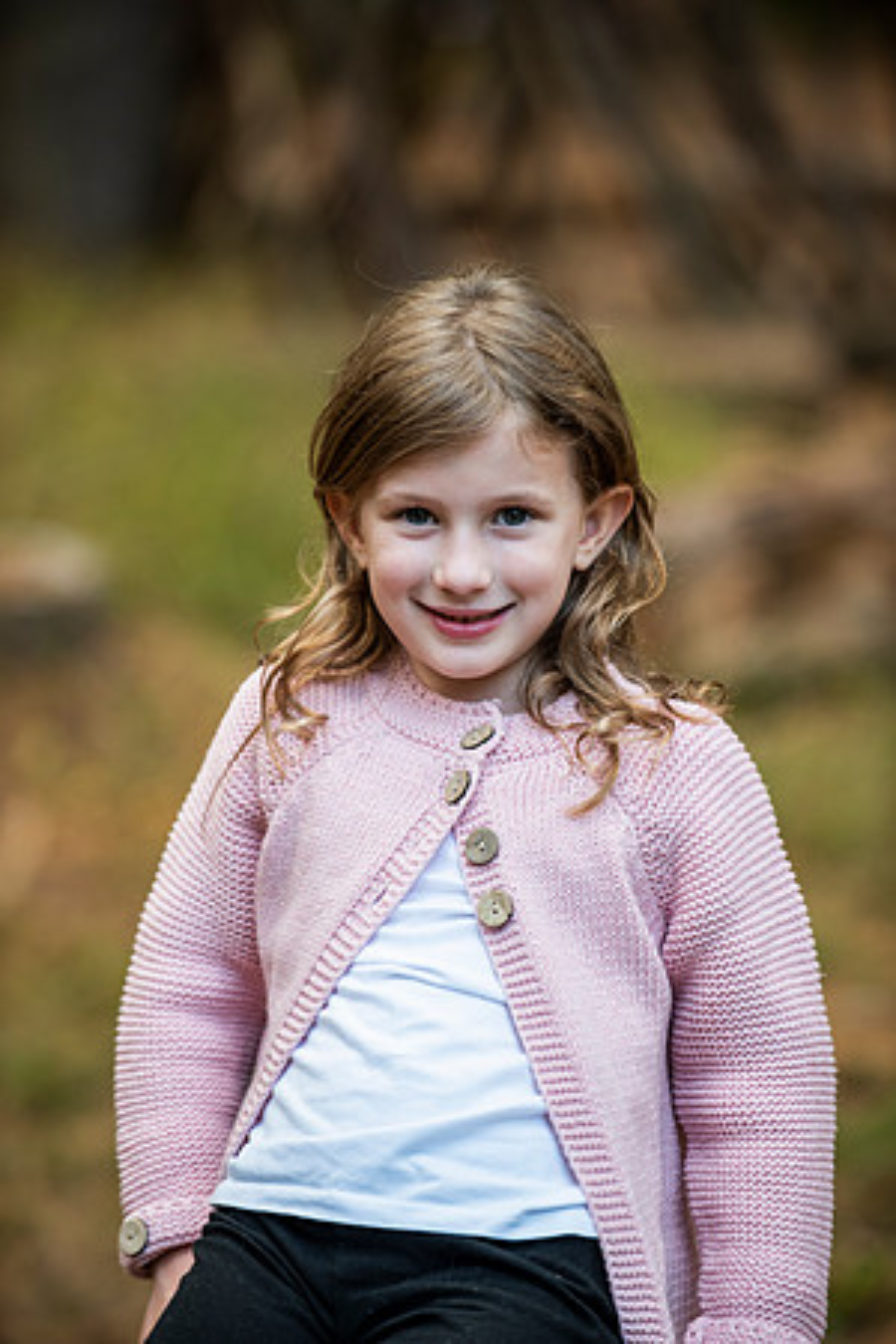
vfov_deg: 12.1
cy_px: 672
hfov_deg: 8.1
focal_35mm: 170
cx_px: 448
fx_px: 6346
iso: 250
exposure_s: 1/125
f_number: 3.5
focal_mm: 170
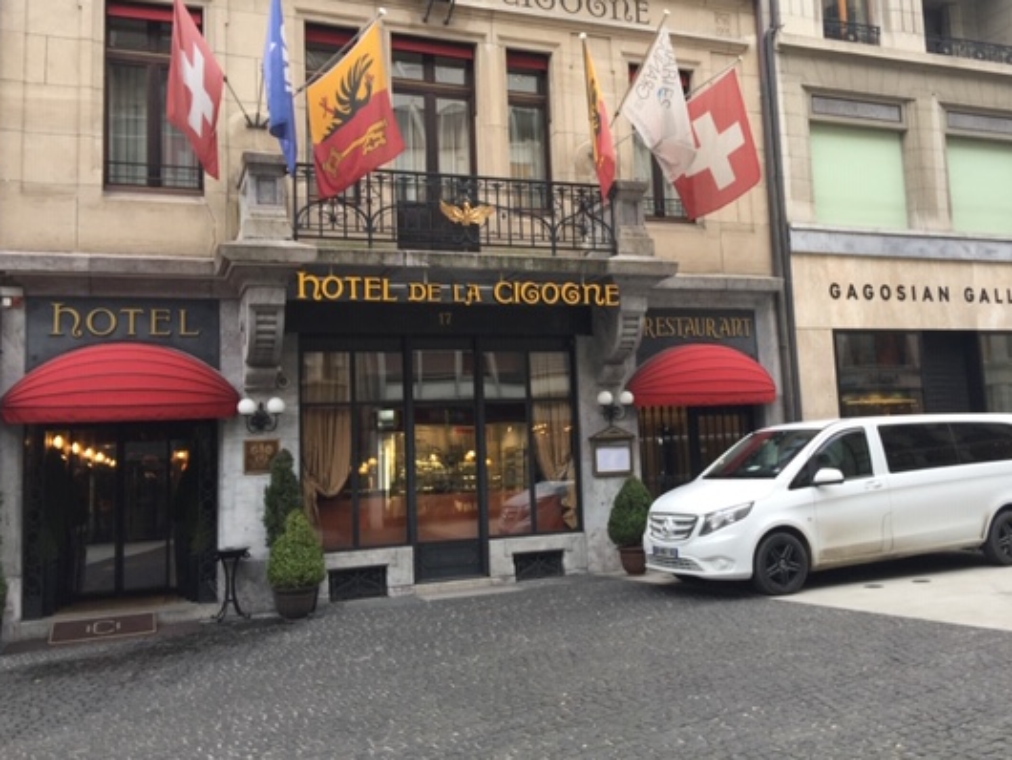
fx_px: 1024
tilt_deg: +8.0
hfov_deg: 52.3
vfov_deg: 40.7
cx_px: 594
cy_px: 348
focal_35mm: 35
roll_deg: +2.5
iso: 32
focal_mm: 4.15
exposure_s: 1/50
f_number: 2.2
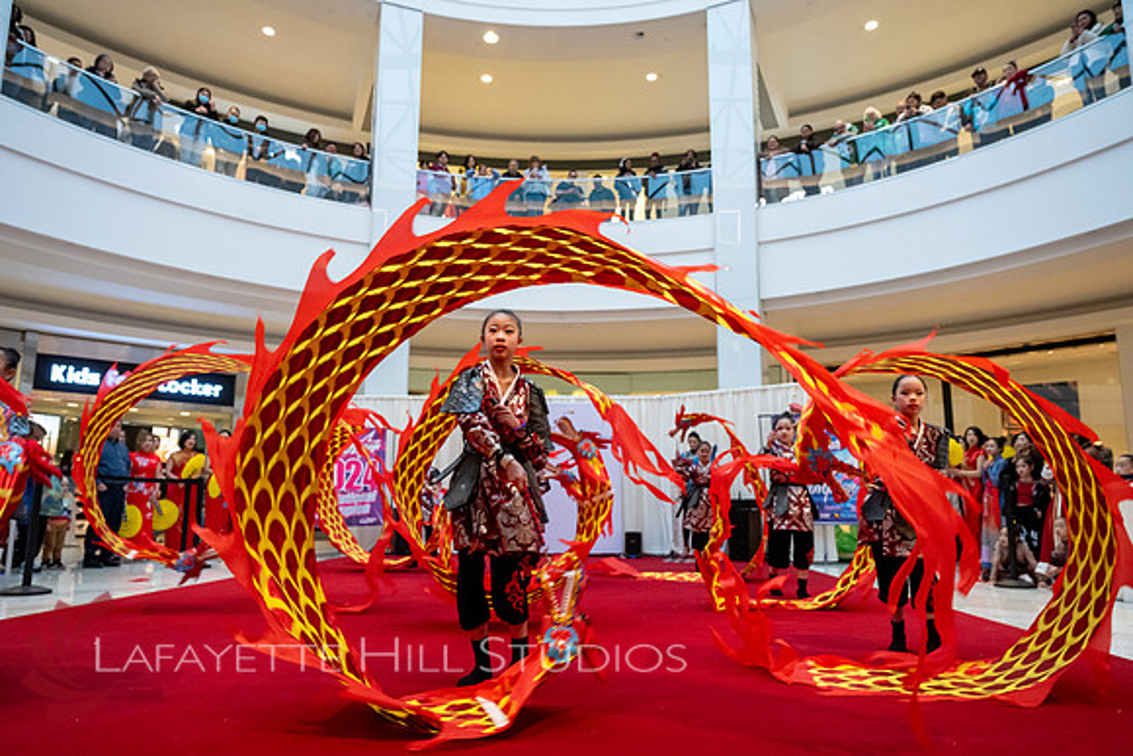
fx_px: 755
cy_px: 378
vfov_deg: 53.2
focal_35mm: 24
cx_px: 566
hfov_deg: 73.7
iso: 4000
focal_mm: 24
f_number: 4
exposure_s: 1/500
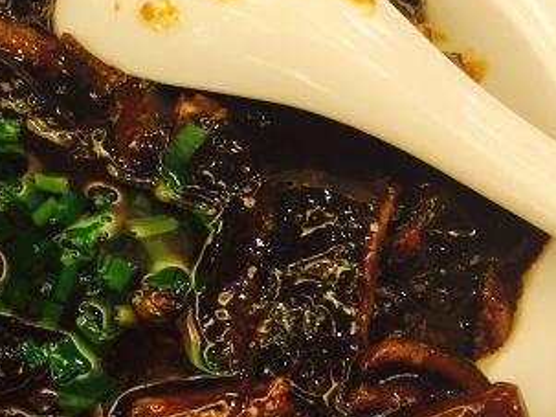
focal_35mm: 67
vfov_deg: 21.8
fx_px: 1076
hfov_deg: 27.5
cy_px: 284
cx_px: 13
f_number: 2.2
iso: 125
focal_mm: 4.15
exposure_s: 1/33
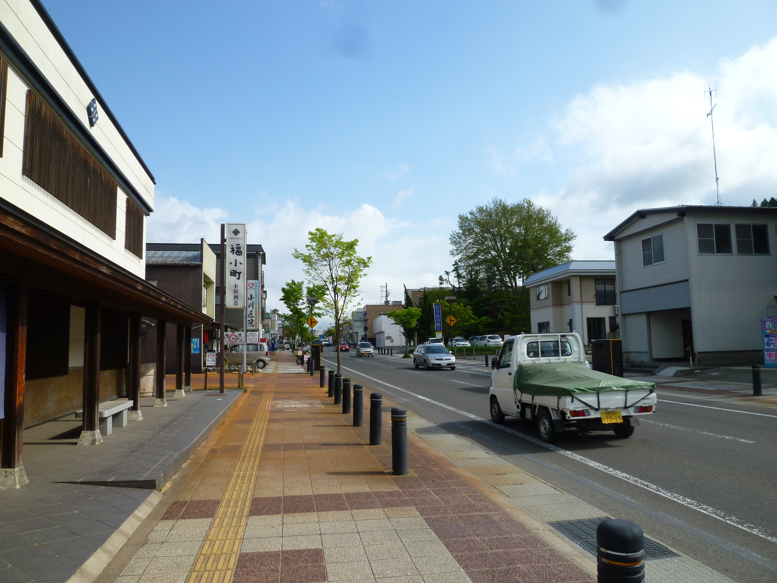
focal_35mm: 24
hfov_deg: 71.6
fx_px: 539
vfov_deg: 56.8
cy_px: 292
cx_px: 388
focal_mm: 4.3
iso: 80
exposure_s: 1/400
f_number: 4.5
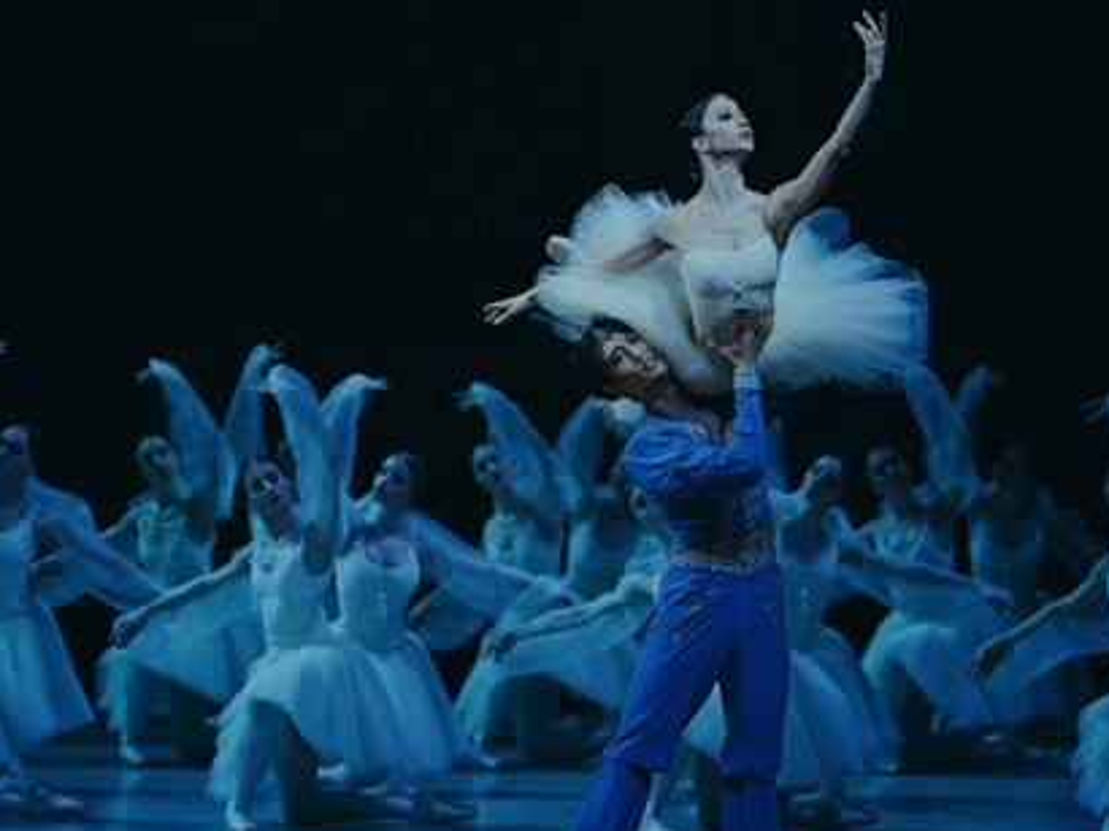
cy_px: 406
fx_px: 8421
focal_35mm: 263
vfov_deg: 5.6
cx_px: 646
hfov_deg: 7.5
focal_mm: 175
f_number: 2.8
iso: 800
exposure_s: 1/125
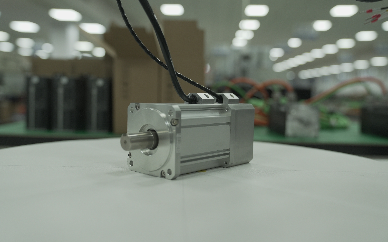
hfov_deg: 54.0
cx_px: 193
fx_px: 381
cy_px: 119
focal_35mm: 36
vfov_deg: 35.3
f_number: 3.2
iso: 500
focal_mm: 35
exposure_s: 1/125
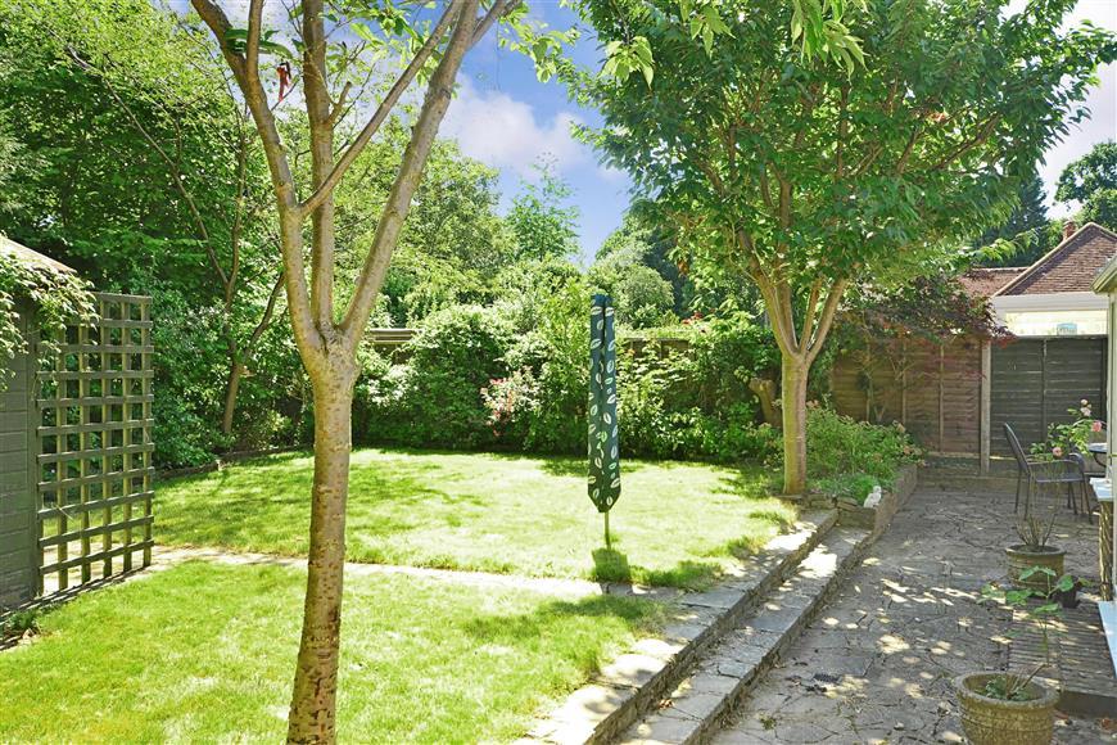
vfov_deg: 43.6
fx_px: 931
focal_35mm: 30
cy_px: 372
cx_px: 558
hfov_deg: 61.9
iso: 200
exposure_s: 1/60
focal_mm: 20
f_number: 7.1
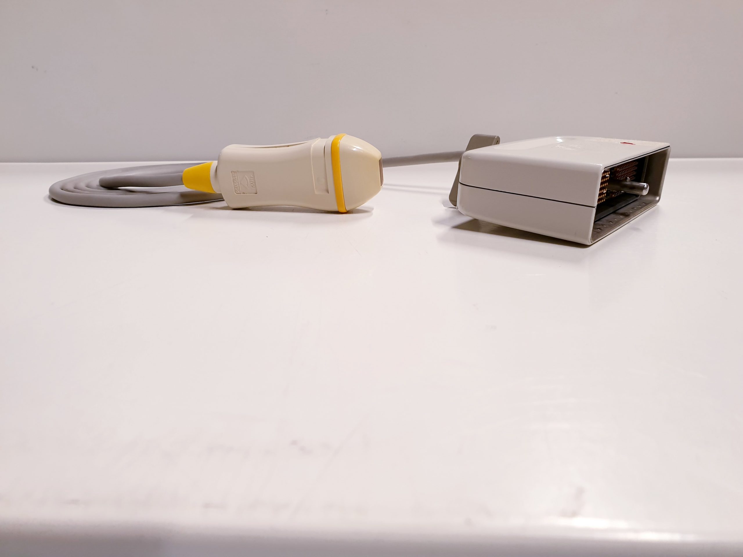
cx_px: 372
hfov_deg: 67.3
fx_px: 558
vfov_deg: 53.1
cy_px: 278
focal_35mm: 26
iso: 125
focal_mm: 4.3
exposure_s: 1/50
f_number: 2.4
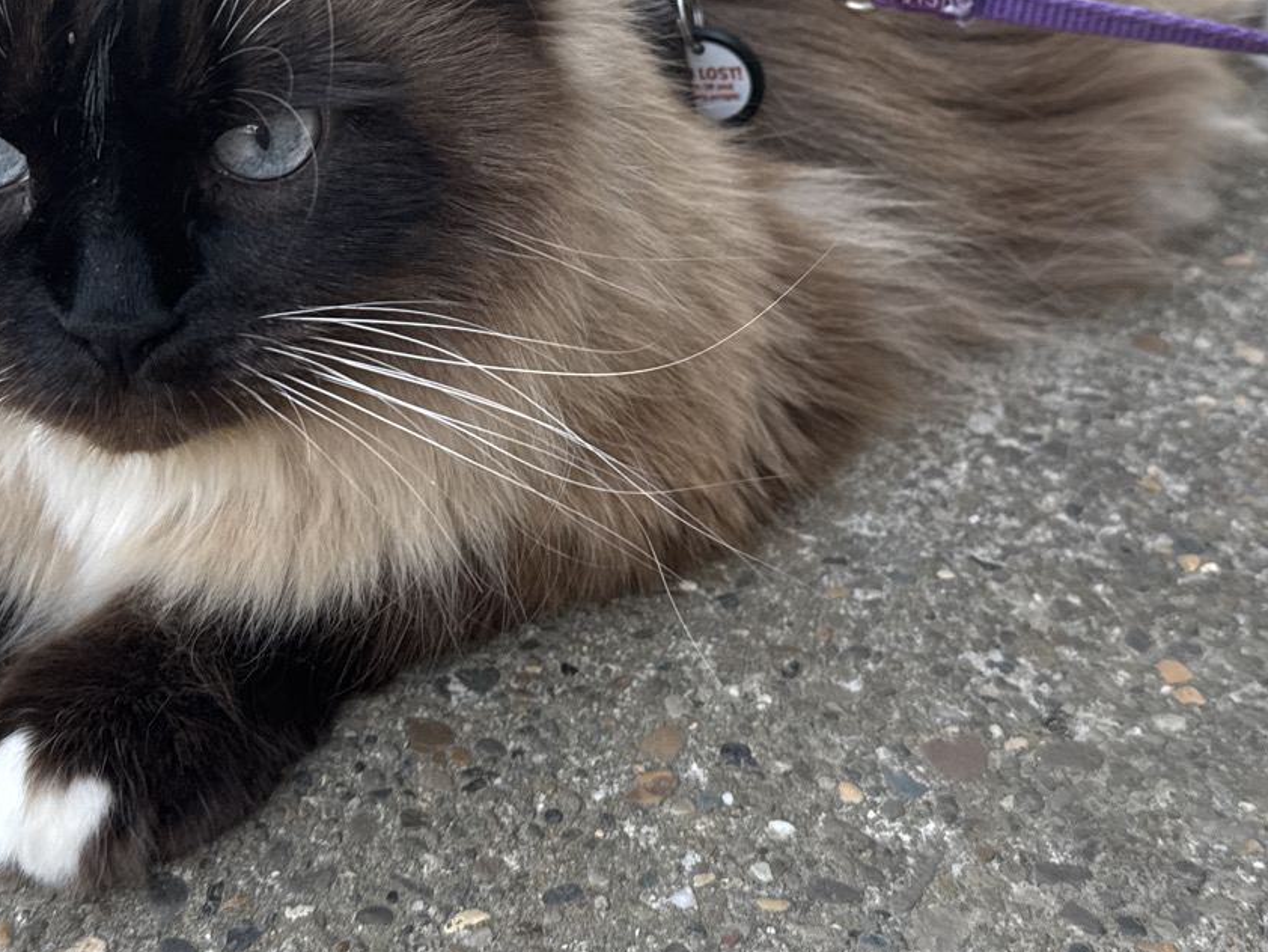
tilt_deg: -19.5
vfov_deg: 25.3
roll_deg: +0.3
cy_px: 209
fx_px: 2089
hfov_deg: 33.7
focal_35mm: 57
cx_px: 511
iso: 80
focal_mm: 6.76
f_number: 1.78
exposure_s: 1/121
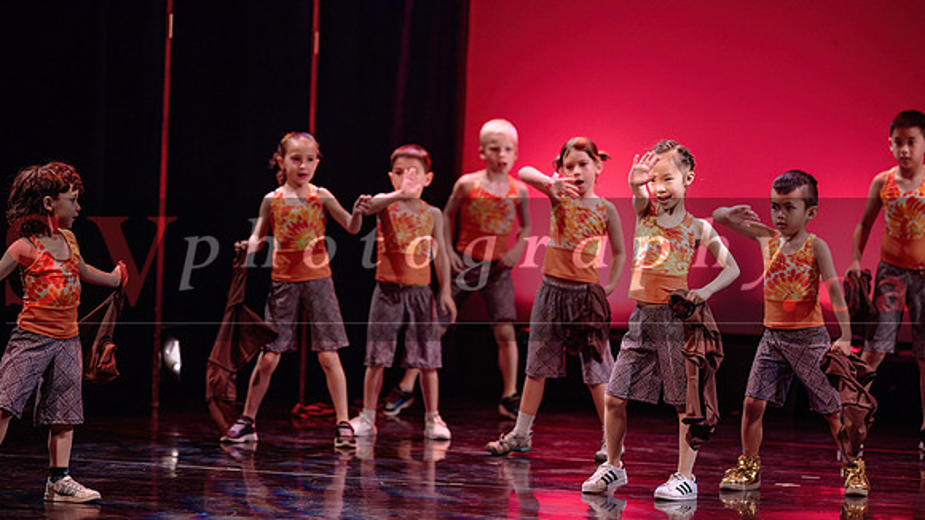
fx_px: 3982
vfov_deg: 7.5
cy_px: 212
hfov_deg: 13.3
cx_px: 462
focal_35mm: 162
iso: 1600
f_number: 2.8
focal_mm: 155
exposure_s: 1/320
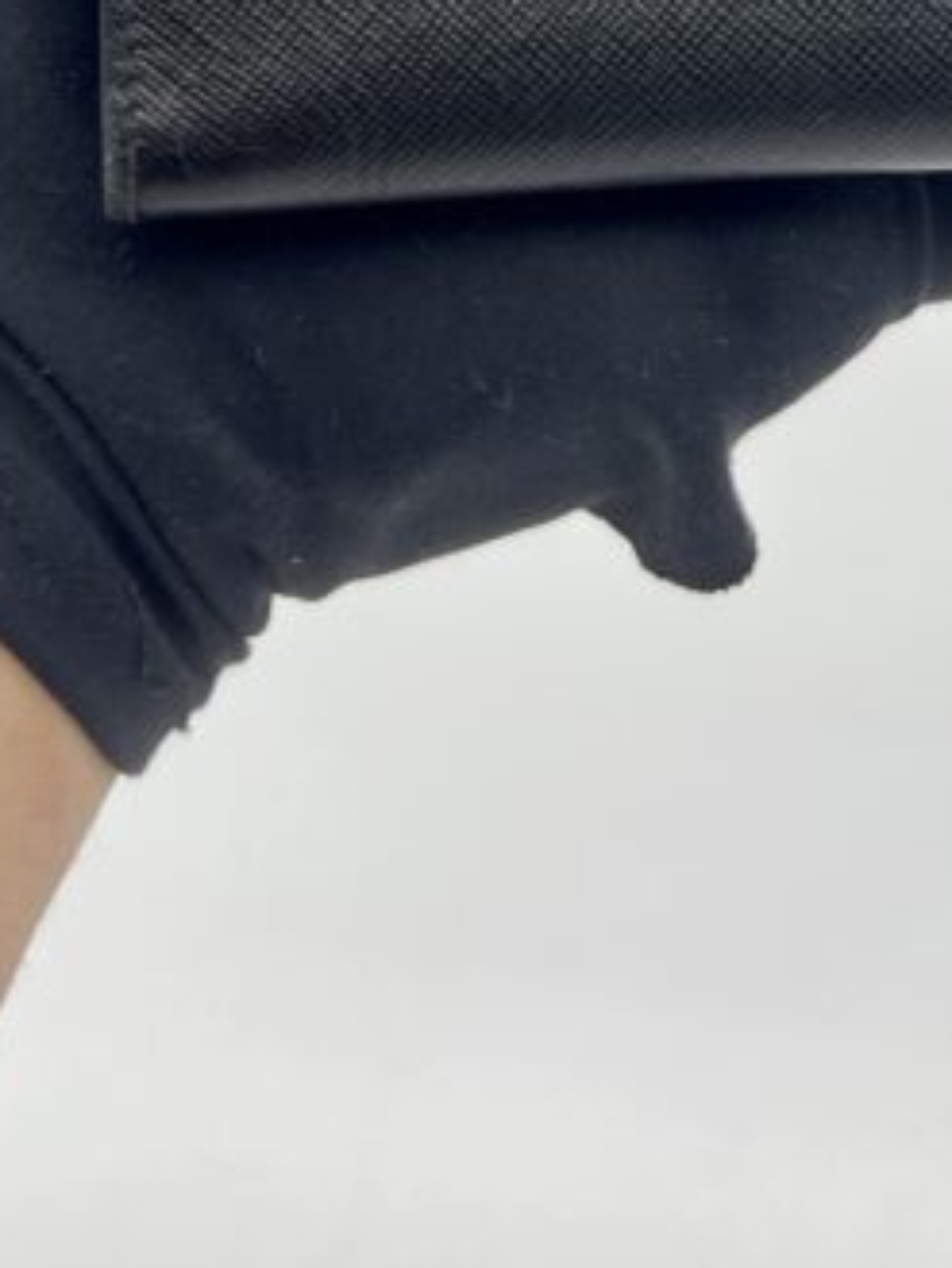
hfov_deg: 18.1
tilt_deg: -22.5
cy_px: -455
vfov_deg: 21.4
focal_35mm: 81
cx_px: 759
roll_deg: -0.6
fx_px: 2968
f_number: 1.5
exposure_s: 1/100
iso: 32
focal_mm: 5.7
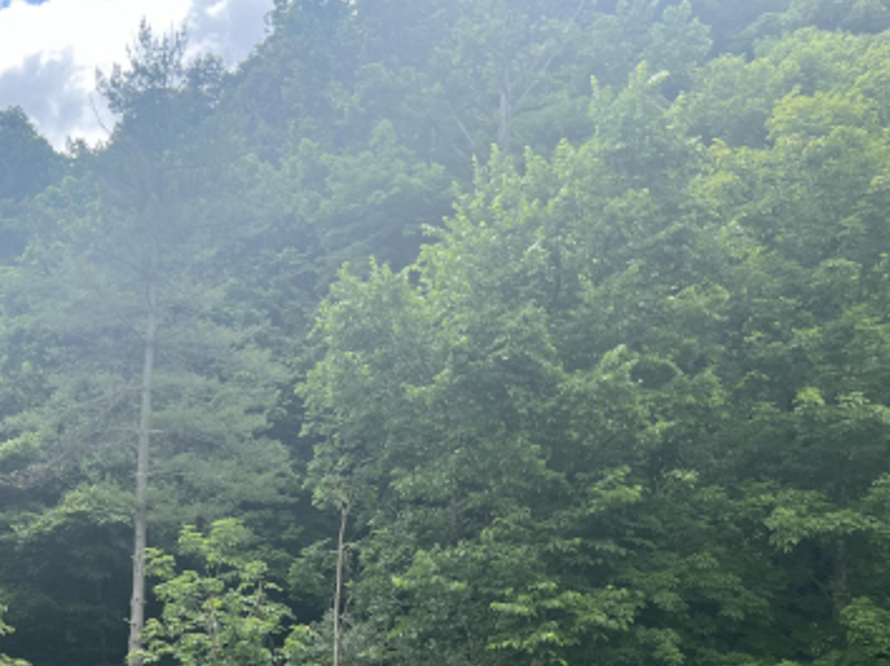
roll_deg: -3.0
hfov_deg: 36.2
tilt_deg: +7.3
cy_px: 560
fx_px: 1259
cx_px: 69
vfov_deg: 28.8
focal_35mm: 49
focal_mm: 5.7
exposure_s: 1/1280
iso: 50
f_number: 1.5
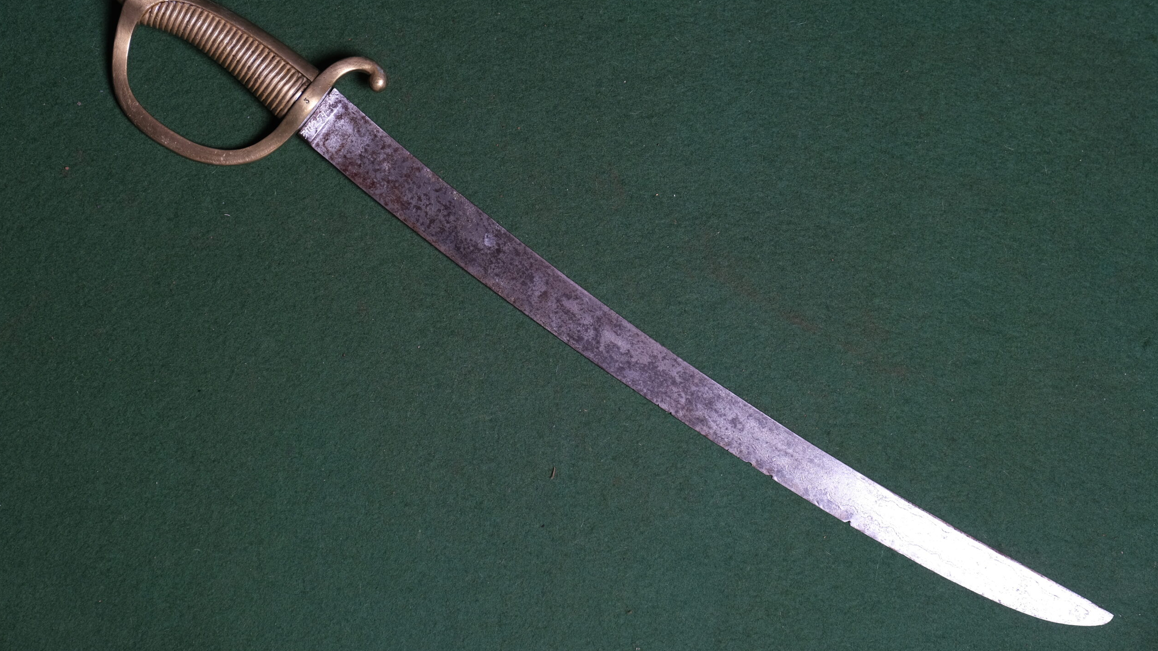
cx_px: 574
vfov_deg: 13.7
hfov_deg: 24.2
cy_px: 296
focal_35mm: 88
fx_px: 2702
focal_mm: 55
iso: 320
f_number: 5
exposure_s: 1/160
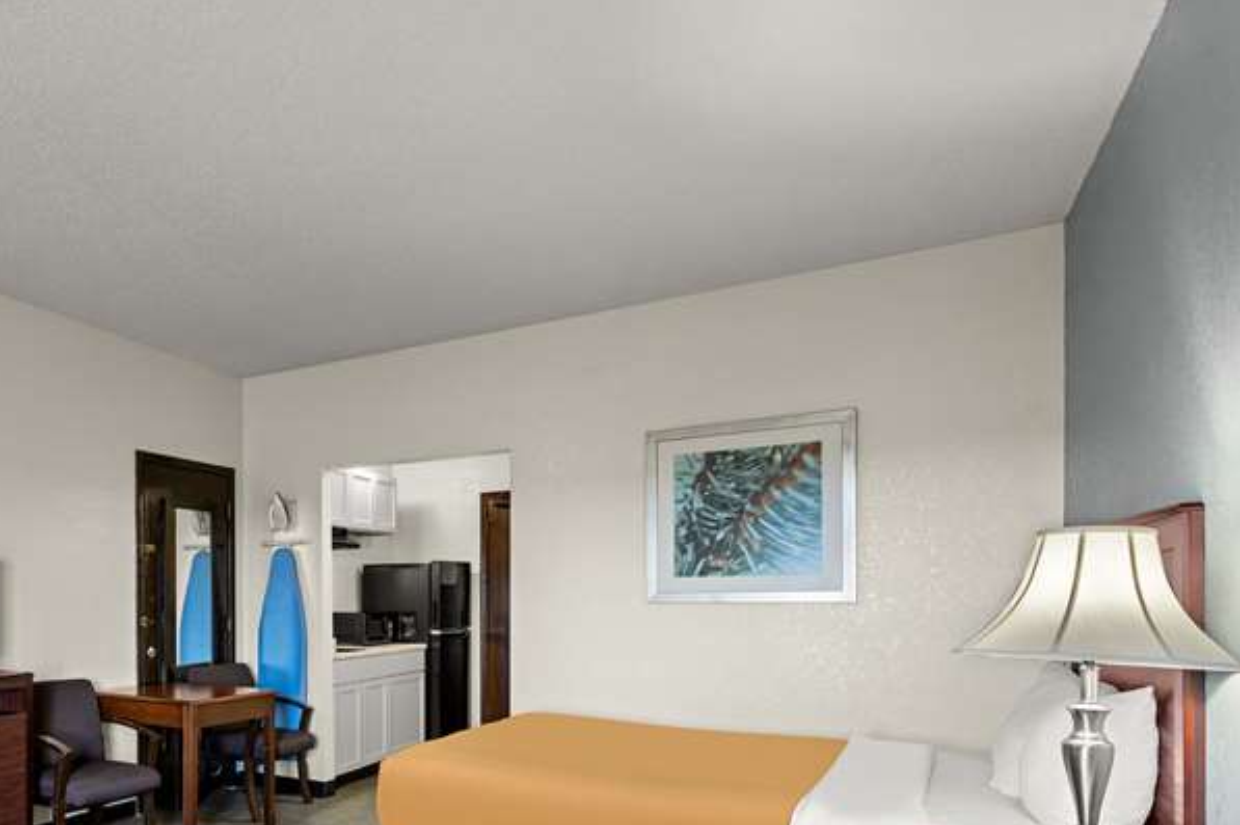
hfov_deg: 65.8
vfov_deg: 50.1
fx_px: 826
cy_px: 654
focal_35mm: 24
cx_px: 216
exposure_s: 1/2.5
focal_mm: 14
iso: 320
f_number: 8
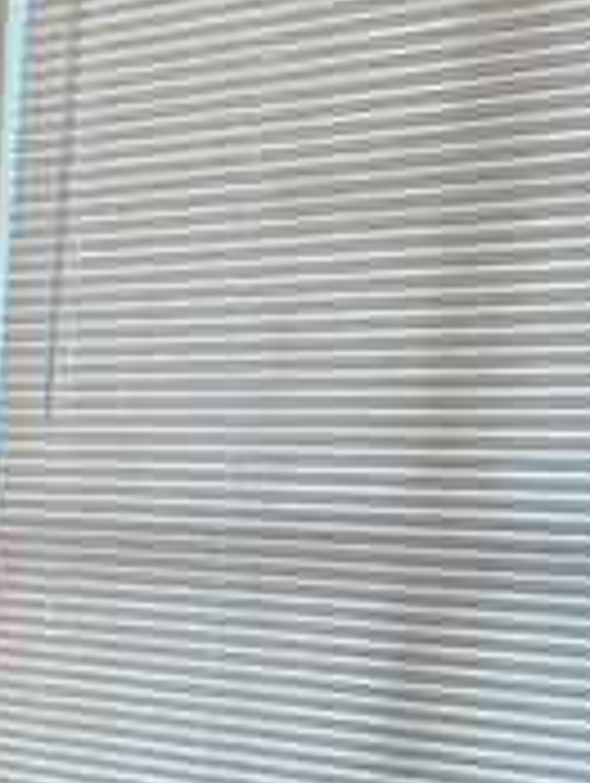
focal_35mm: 135
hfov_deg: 10.0
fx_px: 3060
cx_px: -676
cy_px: 1246
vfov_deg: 13.6
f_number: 1.8
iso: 640
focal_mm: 6.4
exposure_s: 1/120
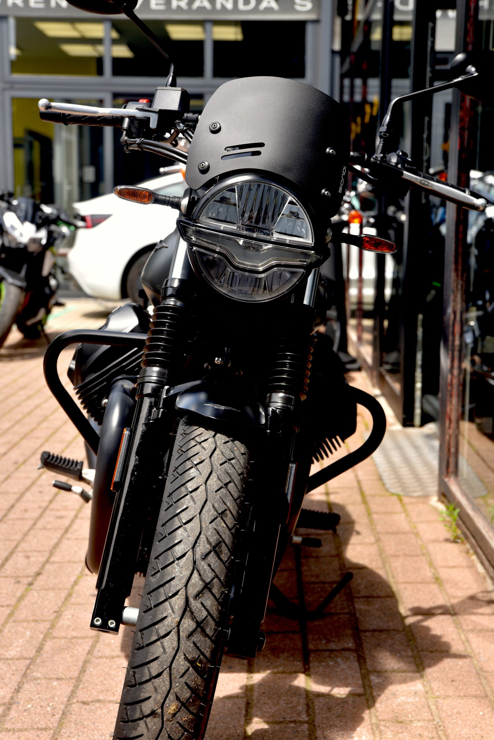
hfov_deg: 22.6
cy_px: 370
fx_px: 1234
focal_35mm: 60
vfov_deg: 33.4
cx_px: 247
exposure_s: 1/160
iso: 100
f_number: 6.3
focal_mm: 60
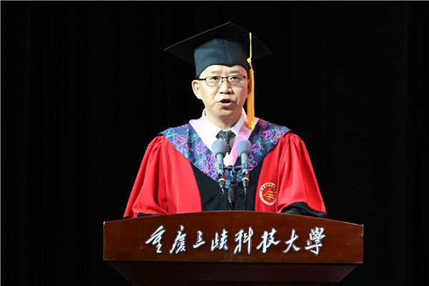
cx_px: 214
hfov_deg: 10.3
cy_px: 143
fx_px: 2383
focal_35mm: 200
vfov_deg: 6.9
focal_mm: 200
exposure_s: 1/200
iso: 1400
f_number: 3.5
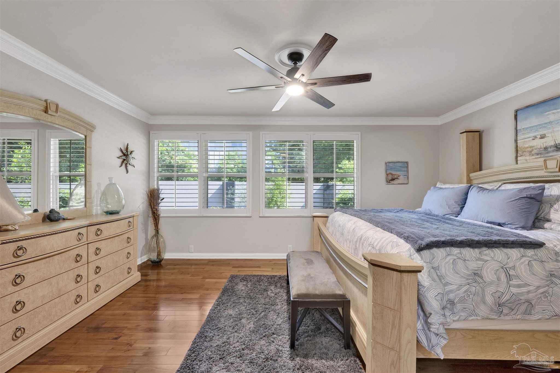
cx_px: 280
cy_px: 186
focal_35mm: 14
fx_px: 226
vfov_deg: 79.2
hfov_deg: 102.3
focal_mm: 14.5
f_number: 11
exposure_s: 1/2
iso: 400
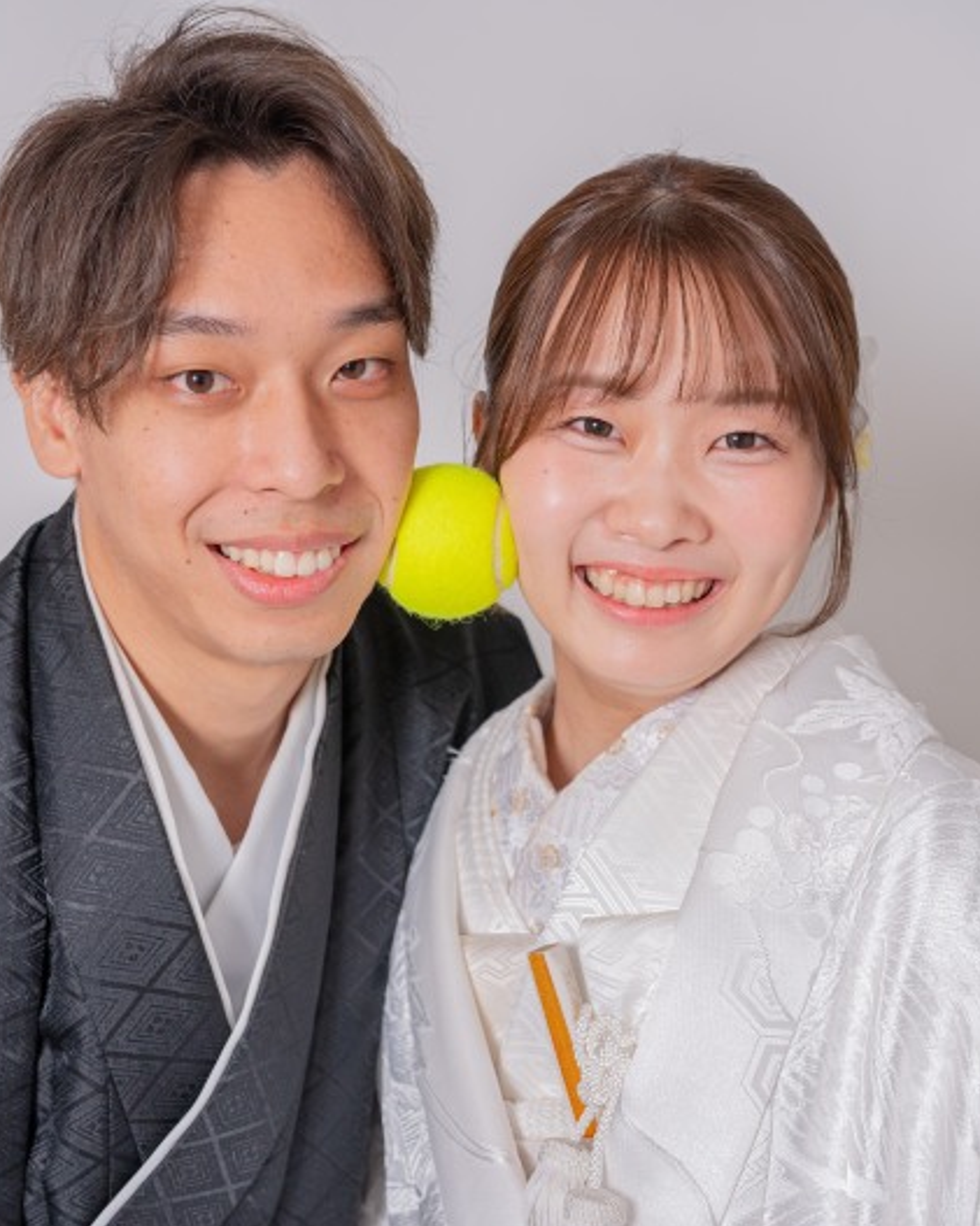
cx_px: 454
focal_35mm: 57
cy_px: 618
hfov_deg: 26.5
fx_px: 2079
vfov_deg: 32.9
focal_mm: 40.2
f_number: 4
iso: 800
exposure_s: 1/250
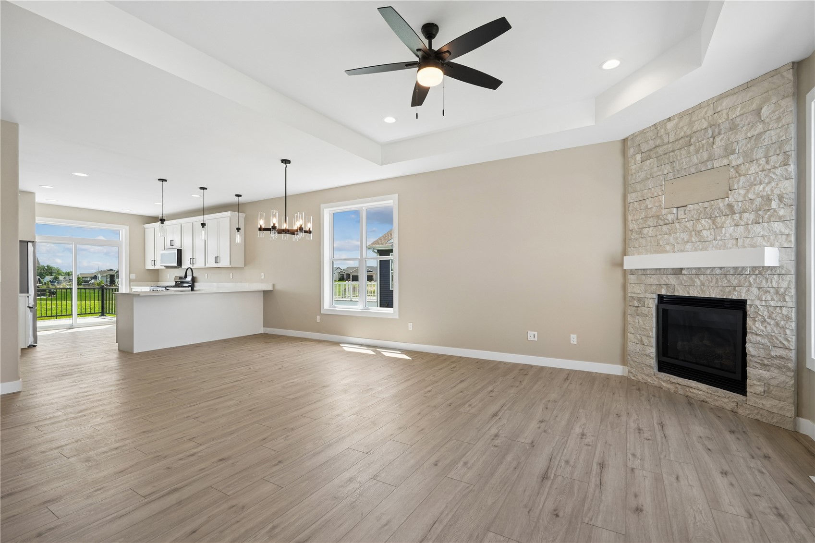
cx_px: 408
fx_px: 362
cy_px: 272
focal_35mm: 16
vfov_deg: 73.7
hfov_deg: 96.7
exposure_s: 1/80
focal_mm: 16
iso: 400
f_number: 10
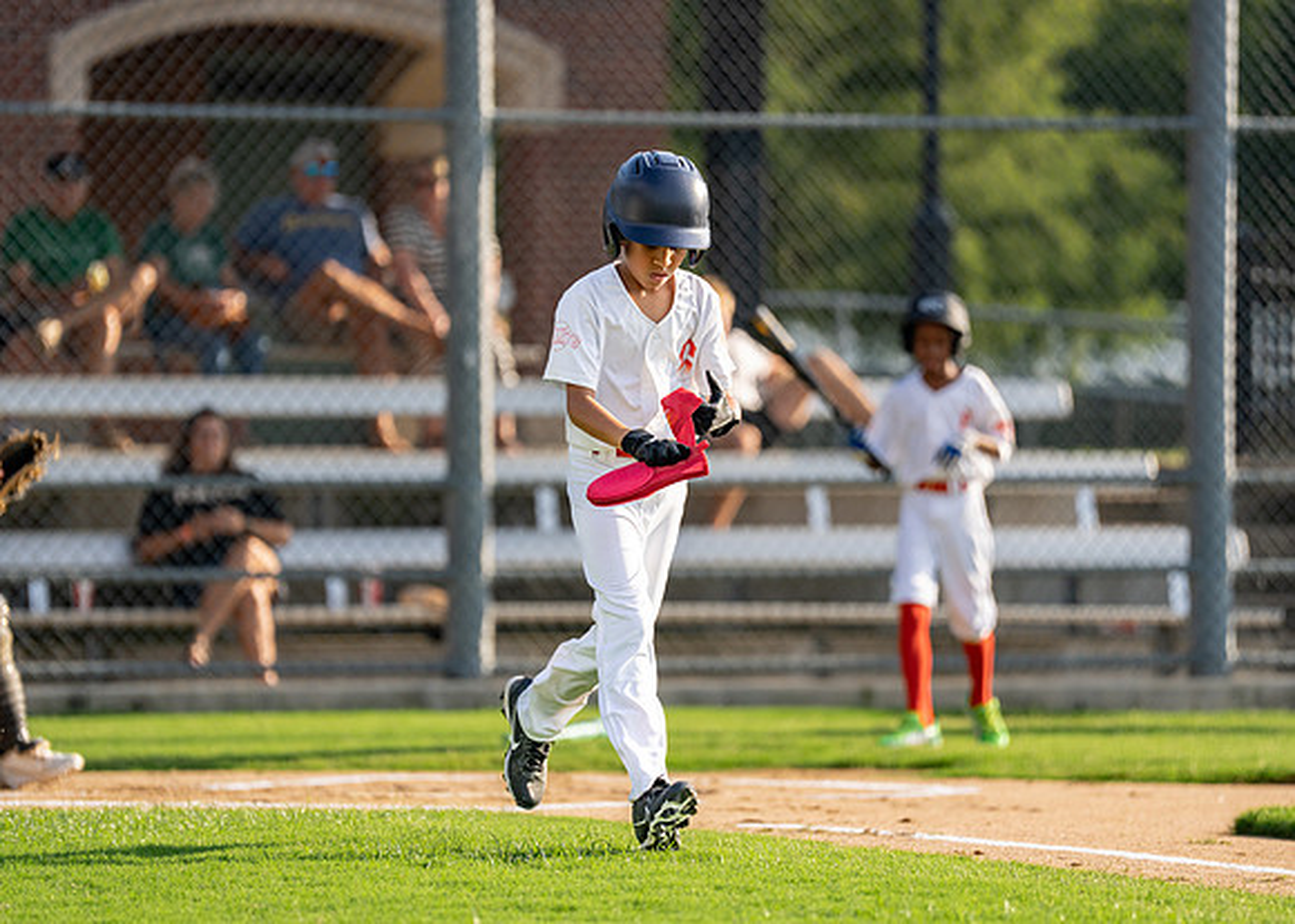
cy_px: 476
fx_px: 9436
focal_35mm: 257
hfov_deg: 7.9
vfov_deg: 5.6
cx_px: 645
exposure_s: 1/4000
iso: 400
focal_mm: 200
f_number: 2.8
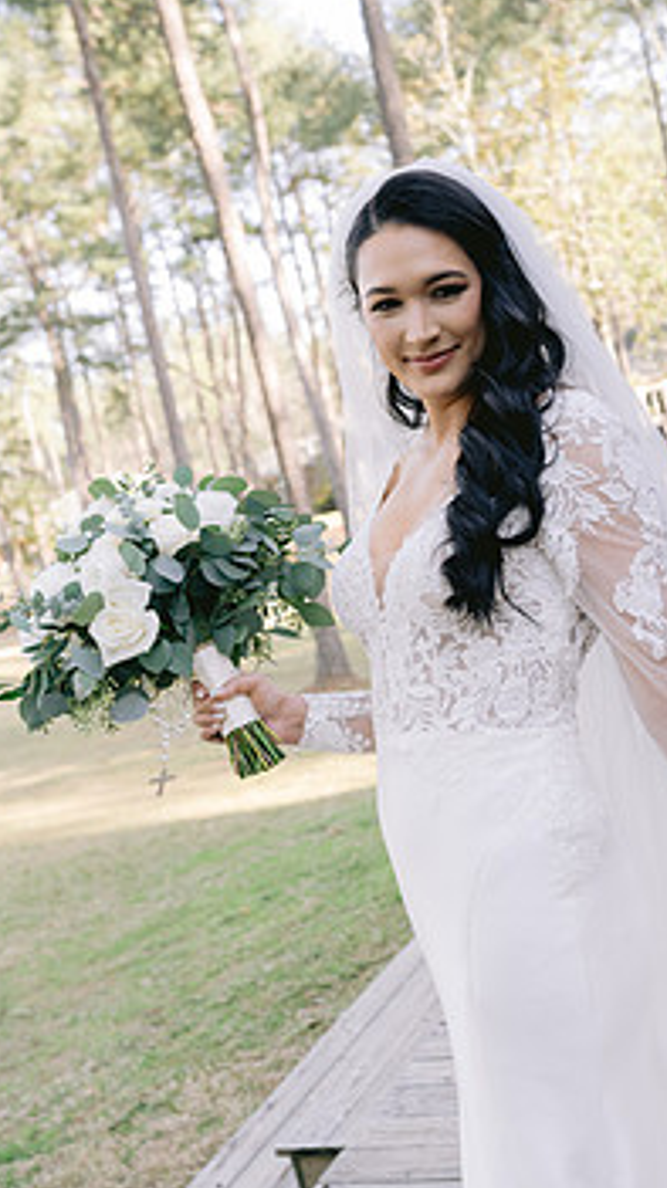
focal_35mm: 47
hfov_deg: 25.3
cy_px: 633
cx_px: 406
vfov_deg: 43.7
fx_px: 1480
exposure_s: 1/200
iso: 400
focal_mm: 35
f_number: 4
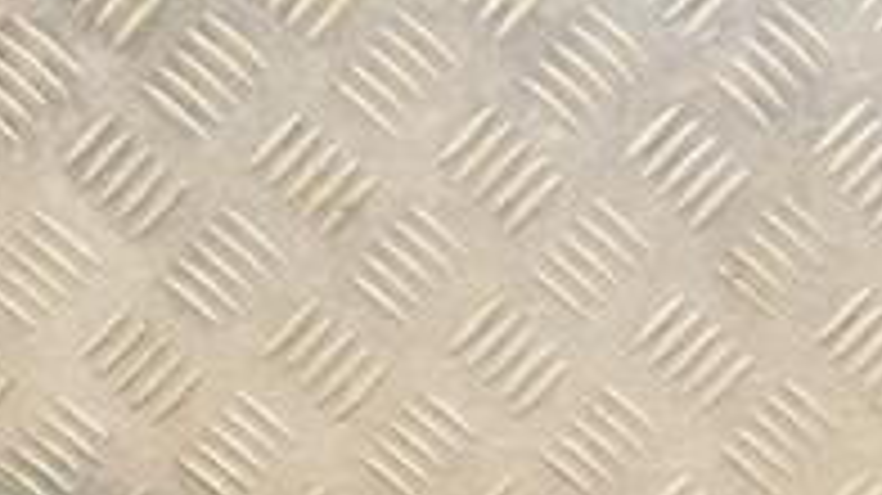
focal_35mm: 144
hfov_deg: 14.8
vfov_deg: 8.3
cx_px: 810
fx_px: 3366
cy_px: 644
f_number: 6.3
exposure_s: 1/200
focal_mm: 30
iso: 800
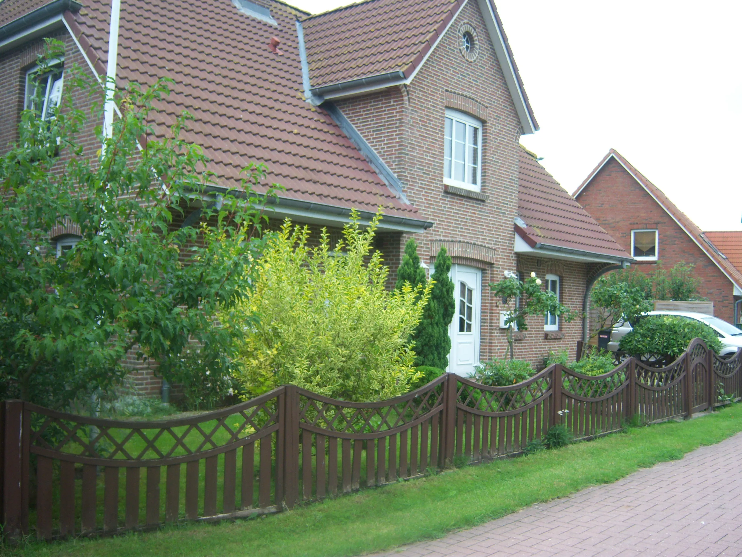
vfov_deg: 39.7
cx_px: 371
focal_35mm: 36
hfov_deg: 51.4
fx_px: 772
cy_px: 278
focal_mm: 7.5
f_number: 2.8
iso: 80
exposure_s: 1/250
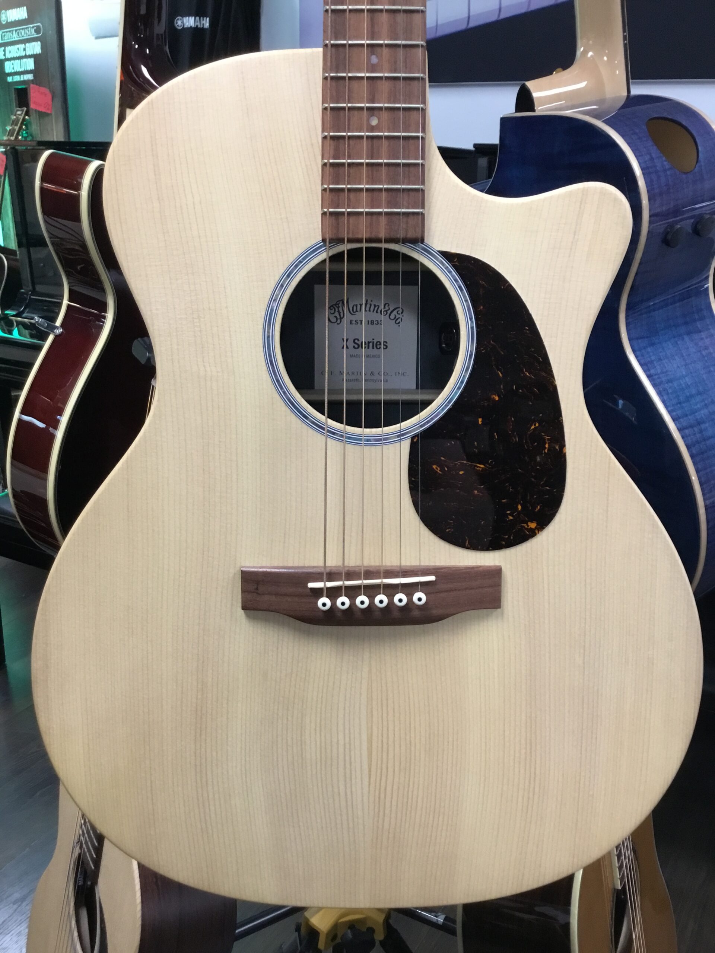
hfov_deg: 45.4
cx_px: 358
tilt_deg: -21.5
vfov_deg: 58.4
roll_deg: -0.5
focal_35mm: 31
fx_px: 854
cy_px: 476
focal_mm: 3.3
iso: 125
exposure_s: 1/33
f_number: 2.4
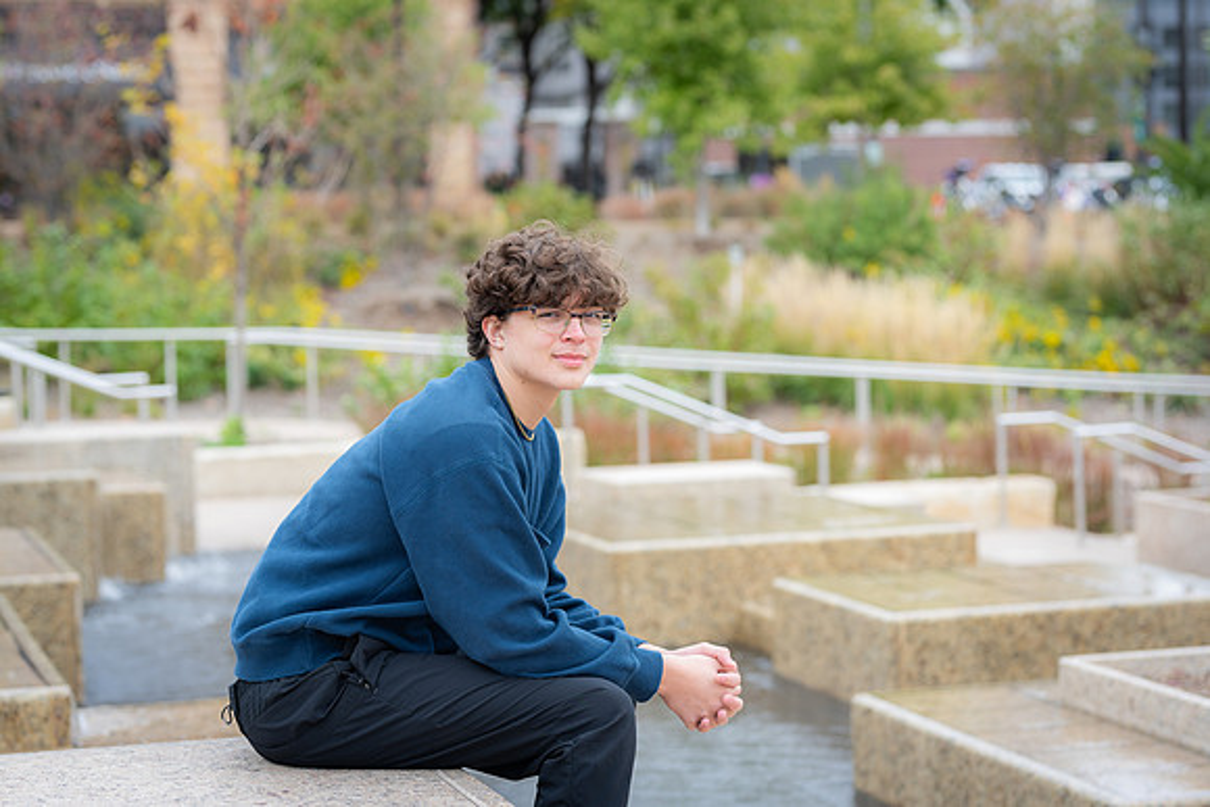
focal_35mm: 85
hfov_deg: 23.9
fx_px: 2857
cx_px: 605
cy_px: 404
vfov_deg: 16.1
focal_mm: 85
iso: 80
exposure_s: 1/125
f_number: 3.5
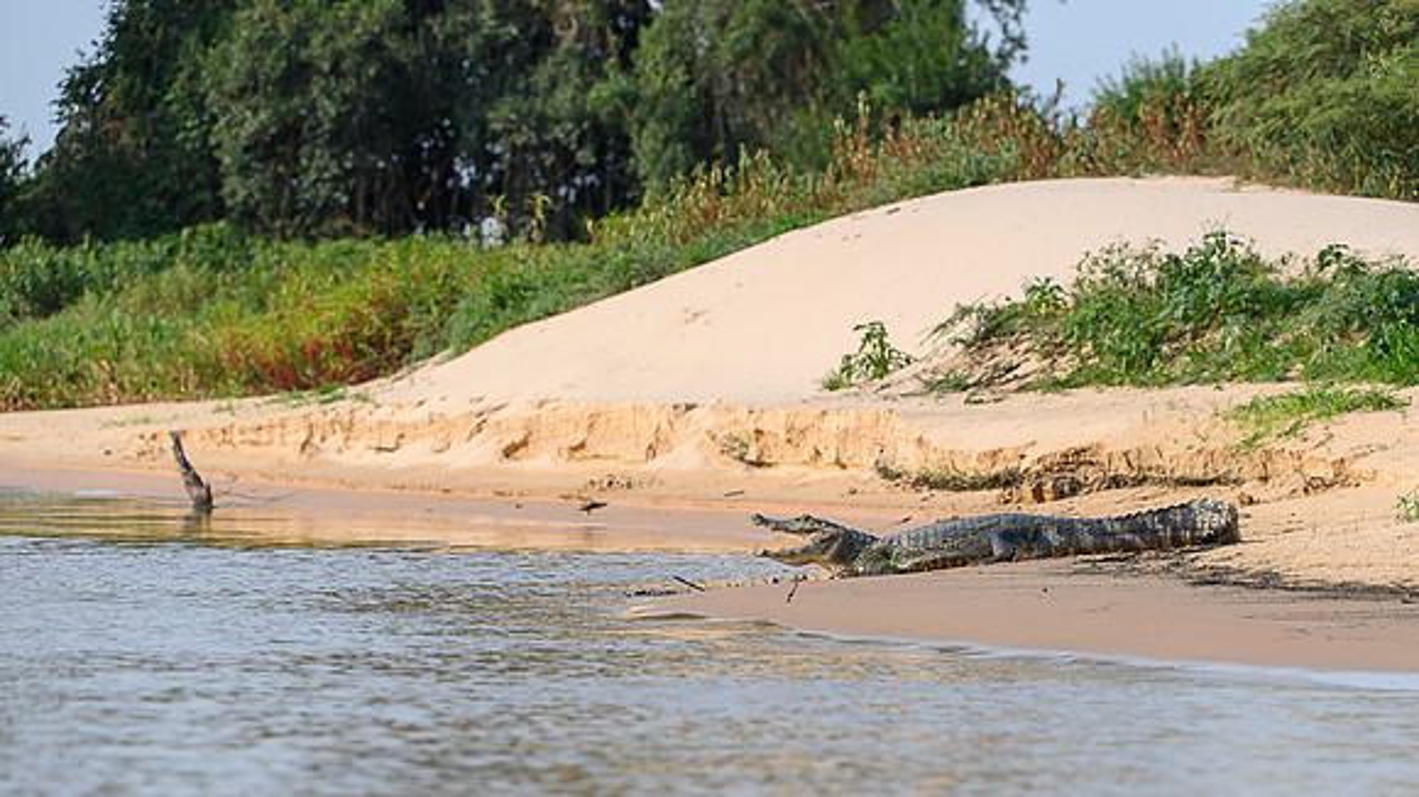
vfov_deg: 5.5
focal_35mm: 219
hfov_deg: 9.8
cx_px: 734
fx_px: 8252
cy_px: 476
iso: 250
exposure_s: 1/1600
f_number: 5.6
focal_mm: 195
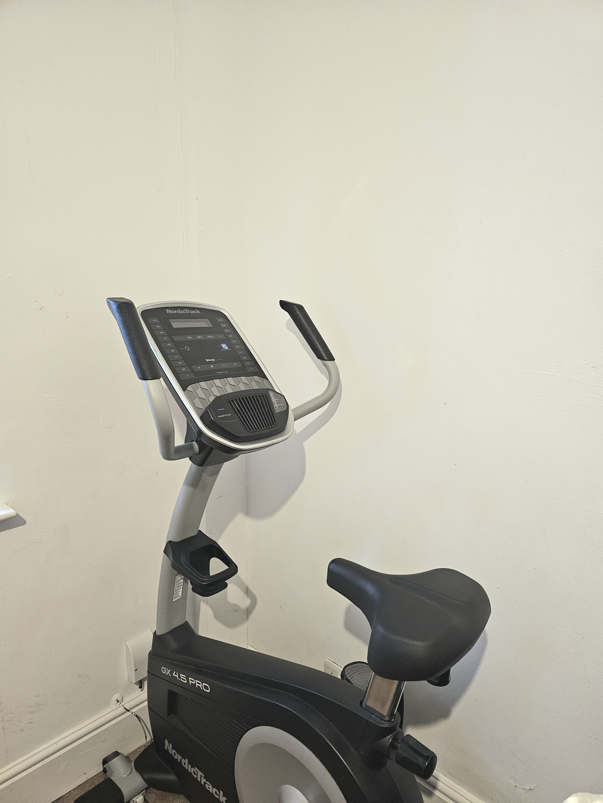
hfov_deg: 58.9
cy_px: 402
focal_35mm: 23
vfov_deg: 73.9
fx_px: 534
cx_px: 302
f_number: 1.7
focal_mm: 6.3
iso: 640
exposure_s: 1/50.3
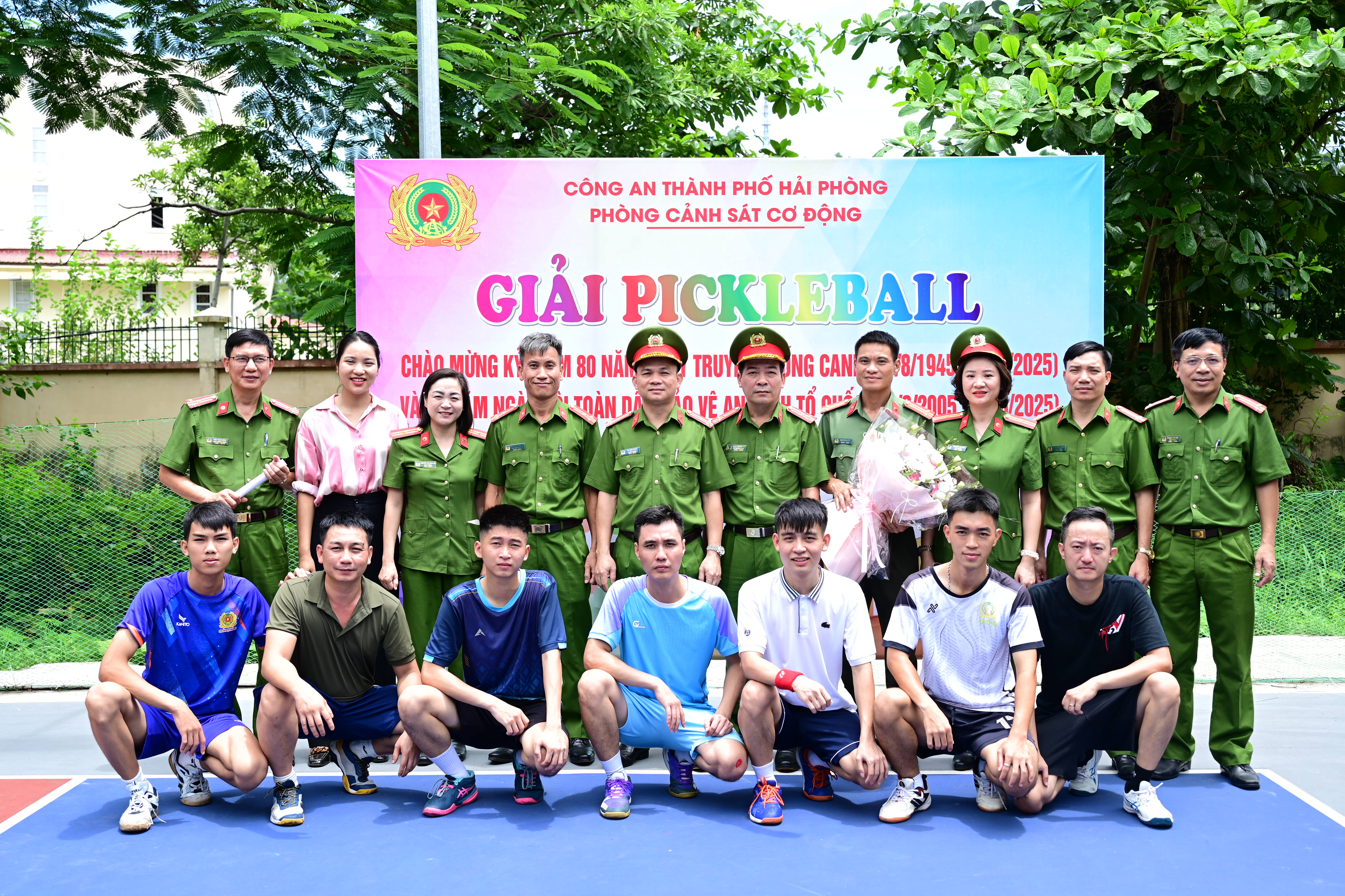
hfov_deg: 49.6
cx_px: 672
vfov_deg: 34.2
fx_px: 1457
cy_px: 448
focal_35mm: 39
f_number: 4
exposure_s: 1/200
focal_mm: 39
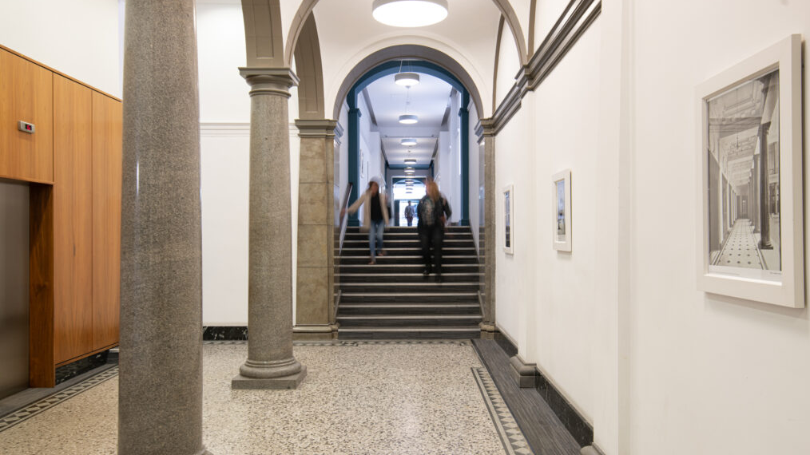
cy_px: 253
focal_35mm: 29
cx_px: 403
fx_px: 623
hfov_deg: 66.1
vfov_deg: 40.1
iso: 100
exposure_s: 1/2
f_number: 8
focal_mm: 27
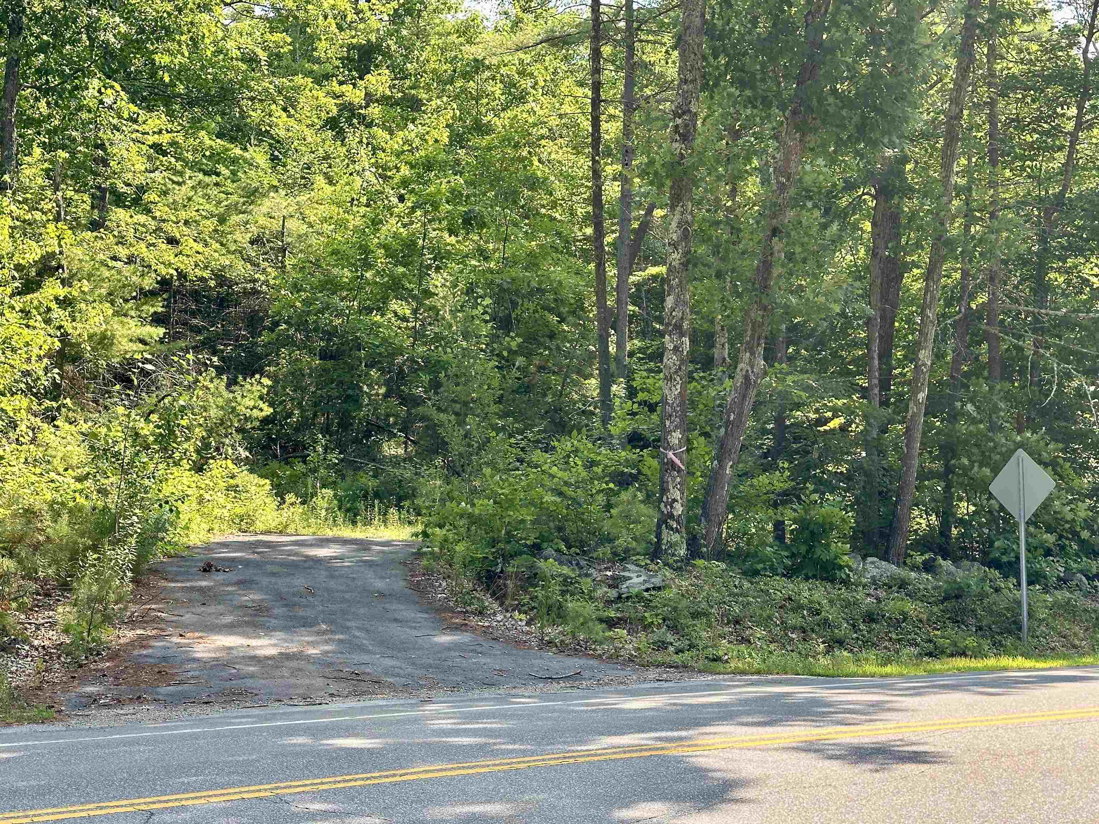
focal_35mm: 48
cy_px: 412
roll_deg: +0.2
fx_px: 1524
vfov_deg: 30.3
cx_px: 550
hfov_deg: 39.7
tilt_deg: +5.5
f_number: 1.78
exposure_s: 1/549
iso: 64
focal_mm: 6.86
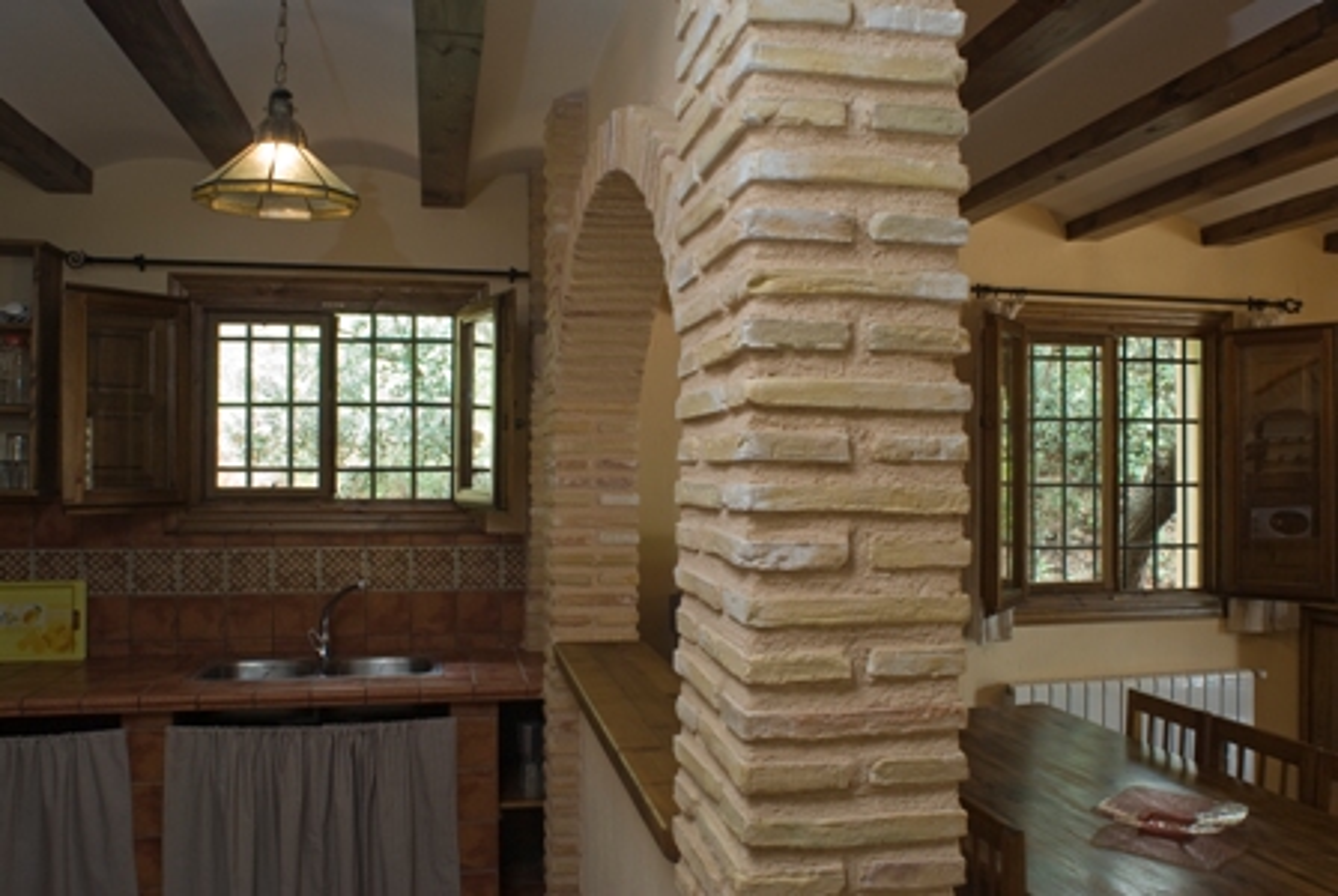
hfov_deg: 61.9
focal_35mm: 30
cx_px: 669
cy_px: 448
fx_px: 1116
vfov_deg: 43.7
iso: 200
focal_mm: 20
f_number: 11
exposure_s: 1/2.5
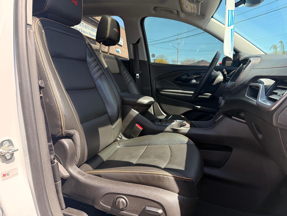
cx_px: 144
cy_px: 108
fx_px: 199
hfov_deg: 71.6
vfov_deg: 56.8
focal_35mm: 24
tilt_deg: -9.6
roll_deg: -2.1
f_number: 1.78
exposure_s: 1/757
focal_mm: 6.76
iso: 100
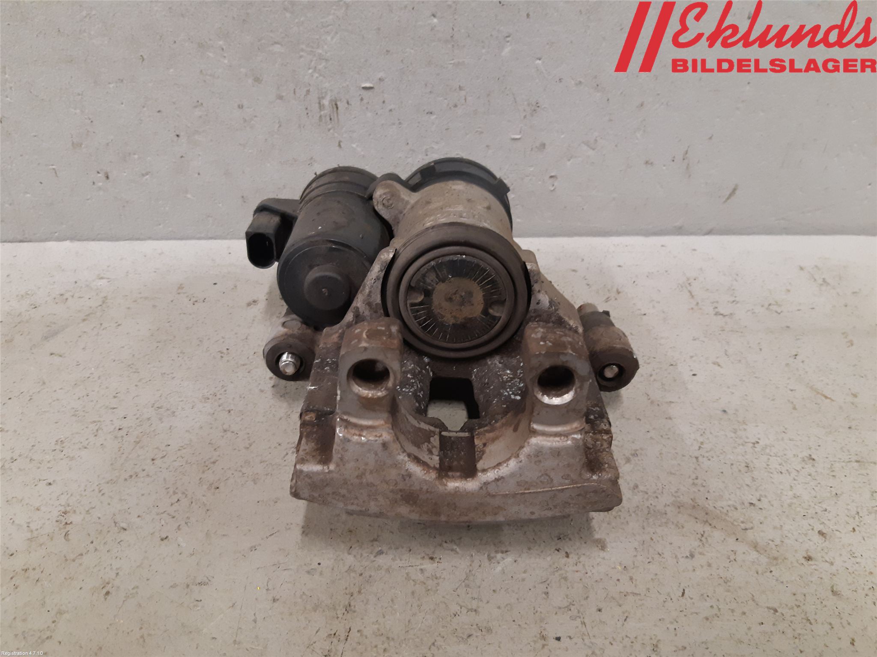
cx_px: 438
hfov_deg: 67.3
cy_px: 328
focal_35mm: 26
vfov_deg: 53.1
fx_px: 659
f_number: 1.7
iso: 200
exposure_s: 1/50
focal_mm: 3.93
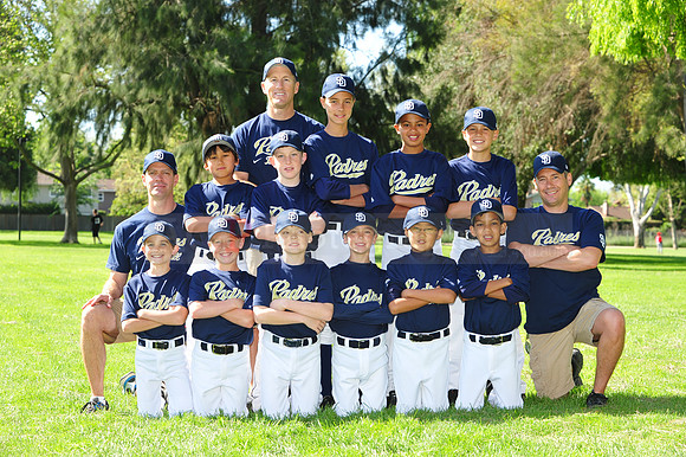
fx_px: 1638
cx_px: 343
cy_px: 228
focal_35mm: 86
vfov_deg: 15.9
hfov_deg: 23.7
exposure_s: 1/160
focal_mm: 86
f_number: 7.1
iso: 200
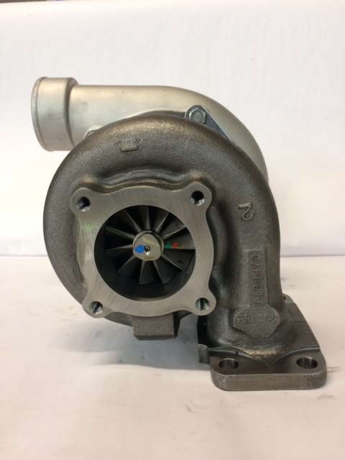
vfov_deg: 61.7
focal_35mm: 29
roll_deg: +2.3
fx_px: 385
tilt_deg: -13.2
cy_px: 230
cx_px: 172
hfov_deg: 48.2
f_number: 2.2
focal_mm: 4.15
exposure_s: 1/33
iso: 80
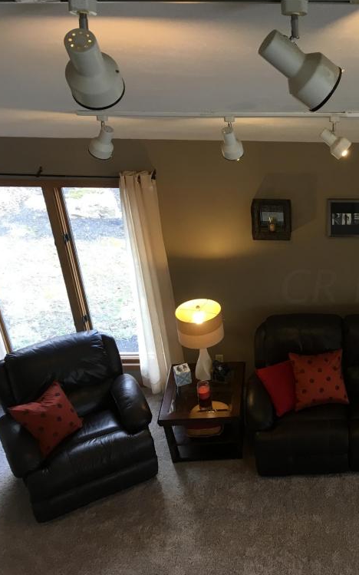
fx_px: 658
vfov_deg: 47.2
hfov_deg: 28.6
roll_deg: -0.5
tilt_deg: -31.5
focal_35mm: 42
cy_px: 286
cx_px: 360
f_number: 2.2
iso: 50
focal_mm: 4.15
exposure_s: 1/30
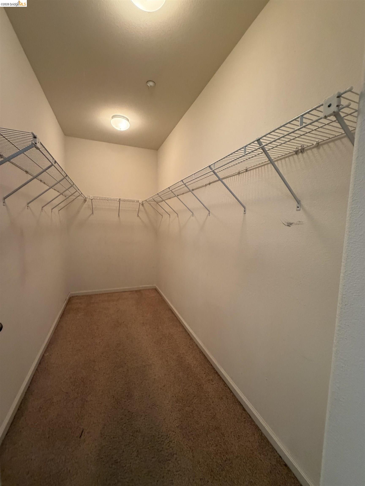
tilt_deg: -4.8
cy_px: 243
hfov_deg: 85.7
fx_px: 197
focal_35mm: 14
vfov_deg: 102.1
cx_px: 182
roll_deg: -1.5
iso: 400
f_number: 2.2
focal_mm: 2.22
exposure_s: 1/60
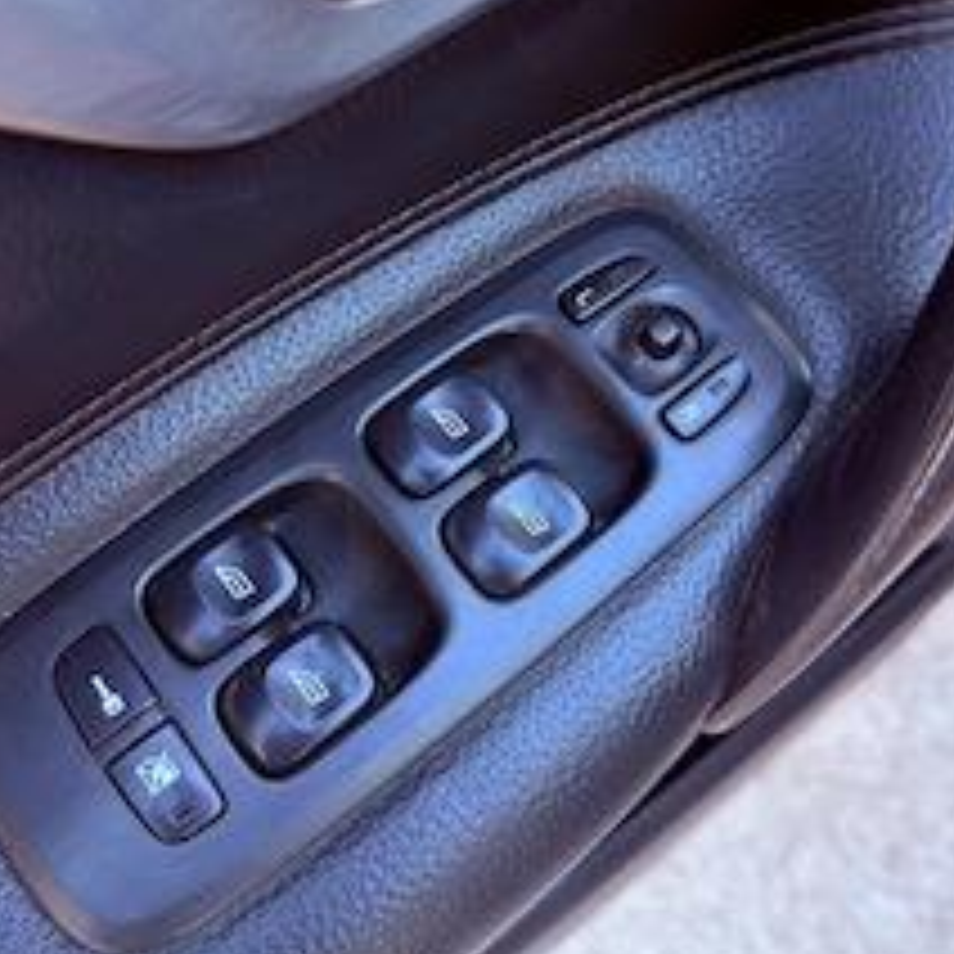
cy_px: 374
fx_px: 1247
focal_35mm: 40
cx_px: 441
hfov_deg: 41.8
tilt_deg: -56.1
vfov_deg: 41.6
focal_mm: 6.76
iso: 160
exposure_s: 1/121
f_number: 1.78
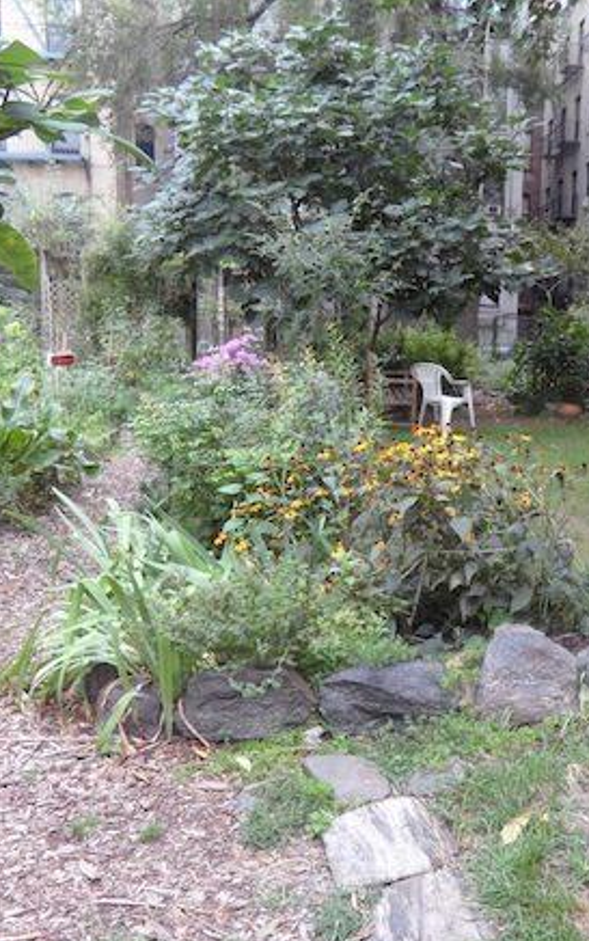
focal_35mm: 35
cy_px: 483
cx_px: 419
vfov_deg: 55.3
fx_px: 898
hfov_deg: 35.7
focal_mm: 4.1
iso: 100
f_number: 2.9
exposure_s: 1/60
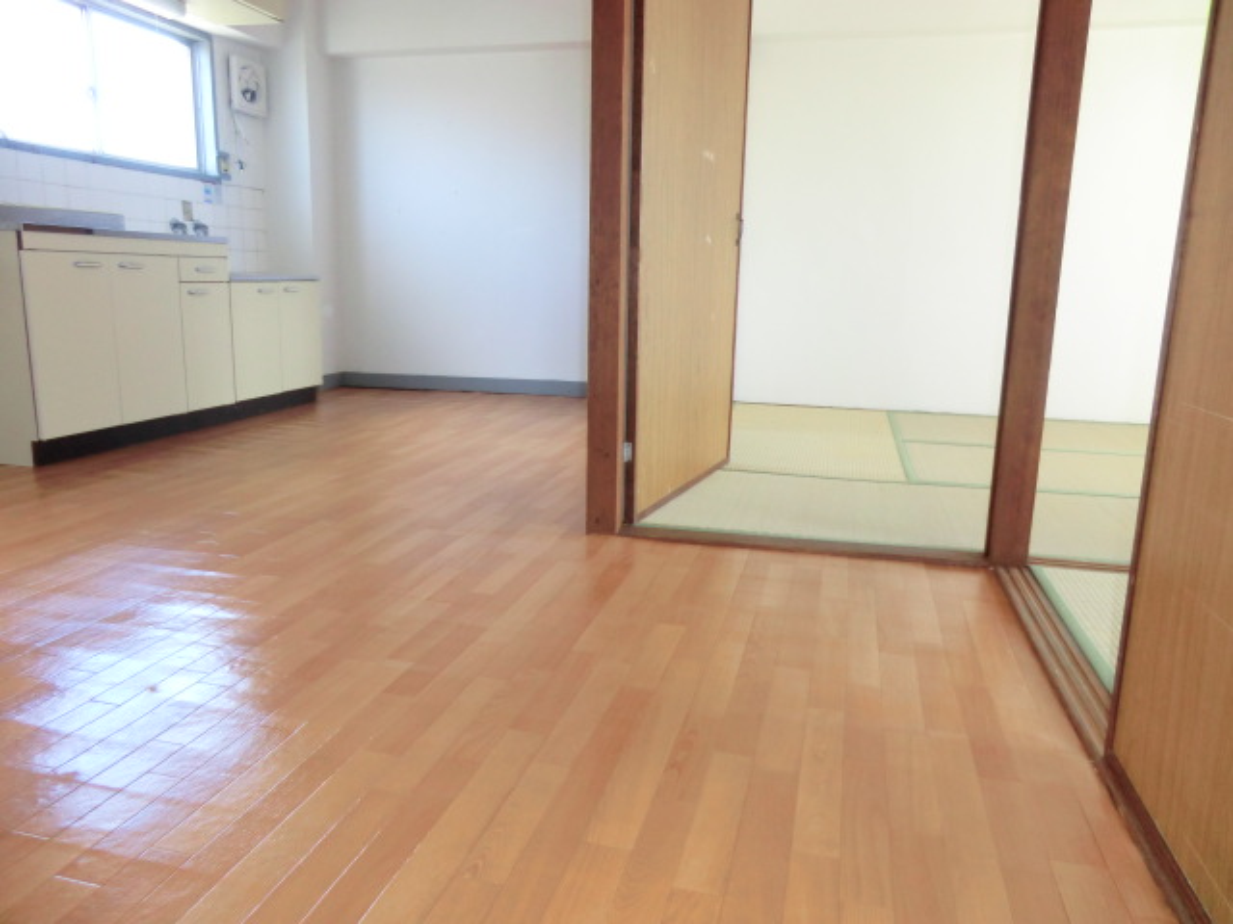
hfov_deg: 71.6
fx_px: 855
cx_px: 616
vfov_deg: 56.8
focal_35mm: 24
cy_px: 462
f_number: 3.2
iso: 250
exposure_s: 1/60
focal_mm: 4.3
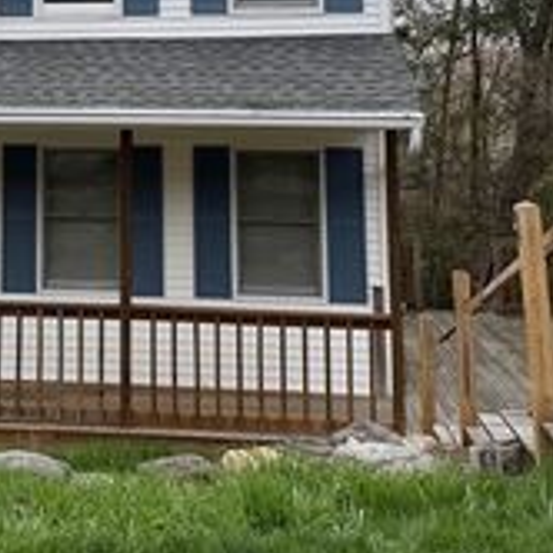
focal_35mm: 64
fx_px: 1157
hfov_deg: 26.1
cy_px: 15
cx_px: 67
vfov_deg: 25.7
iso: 100
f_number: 1.78
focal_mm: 6.76
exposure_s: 1/2299
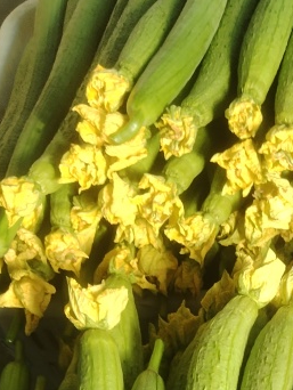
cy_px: 545
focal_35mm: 81
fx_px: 913
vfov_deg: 21.2
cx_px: 361
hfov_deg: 17.3
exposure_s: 1/100
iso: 146
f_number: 1.8
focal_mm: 4.25
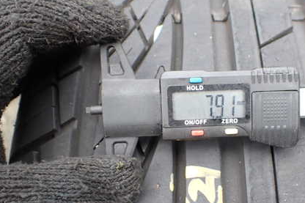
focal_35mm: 45
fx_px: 381
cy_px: 132
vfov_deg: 29.7
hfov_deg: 43.2
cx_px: 195
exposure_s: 1/200
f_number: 2.3
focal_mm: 5.4
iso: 100
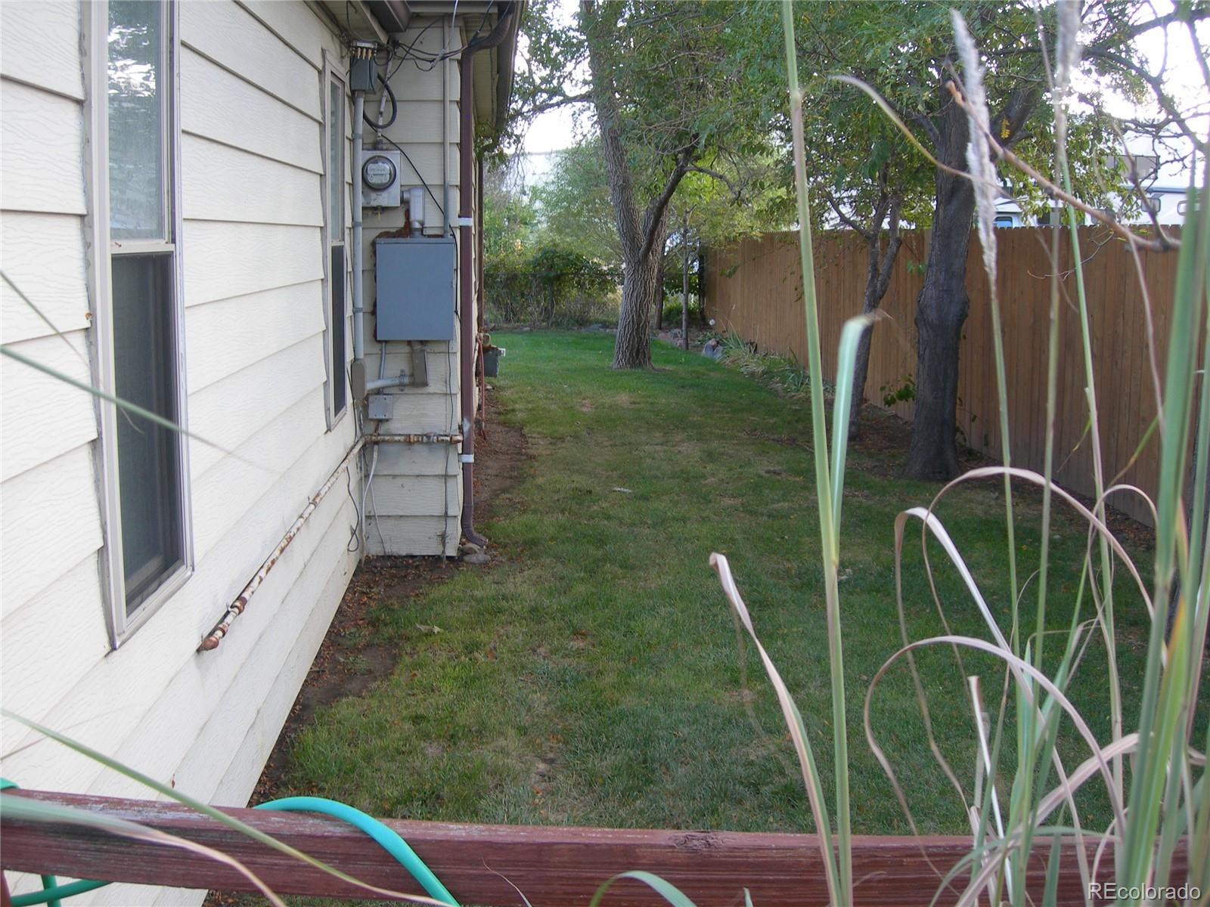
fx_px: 1328
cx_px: 605
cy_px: 454
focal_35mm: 38
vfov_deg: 37.7
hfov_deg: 49.0
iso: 50
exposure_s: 1/42.8
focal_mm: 7.8
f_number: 2.8
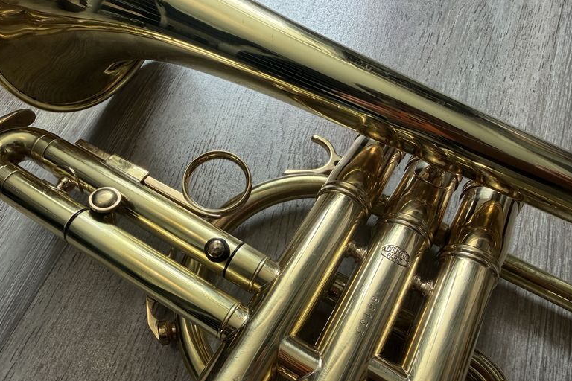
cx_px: 277
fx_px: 413
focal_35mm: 26
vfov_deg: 49.3
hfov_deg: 69.4
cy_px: 222
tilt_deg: -64.1
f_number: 2.2
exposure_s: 1/121
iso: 160
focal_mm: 2.22
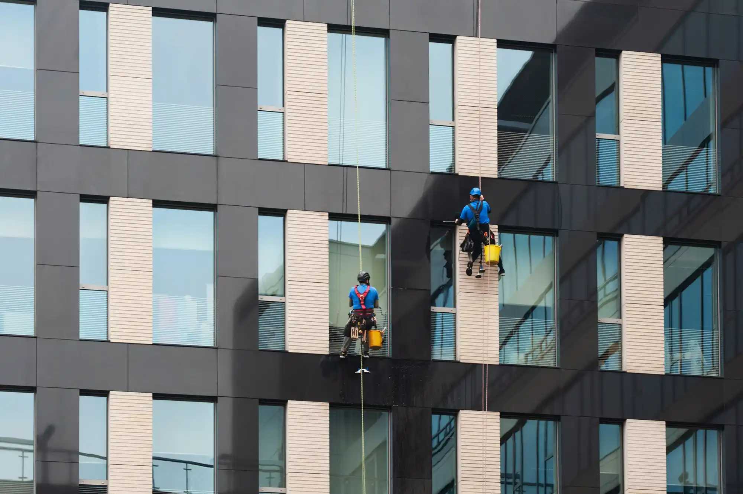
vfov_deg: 10.1
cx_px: 372
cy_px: 247
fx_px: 2784
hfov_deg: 15.2
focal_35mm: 135
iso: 400
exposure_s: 1/250
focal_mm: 135
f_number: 5
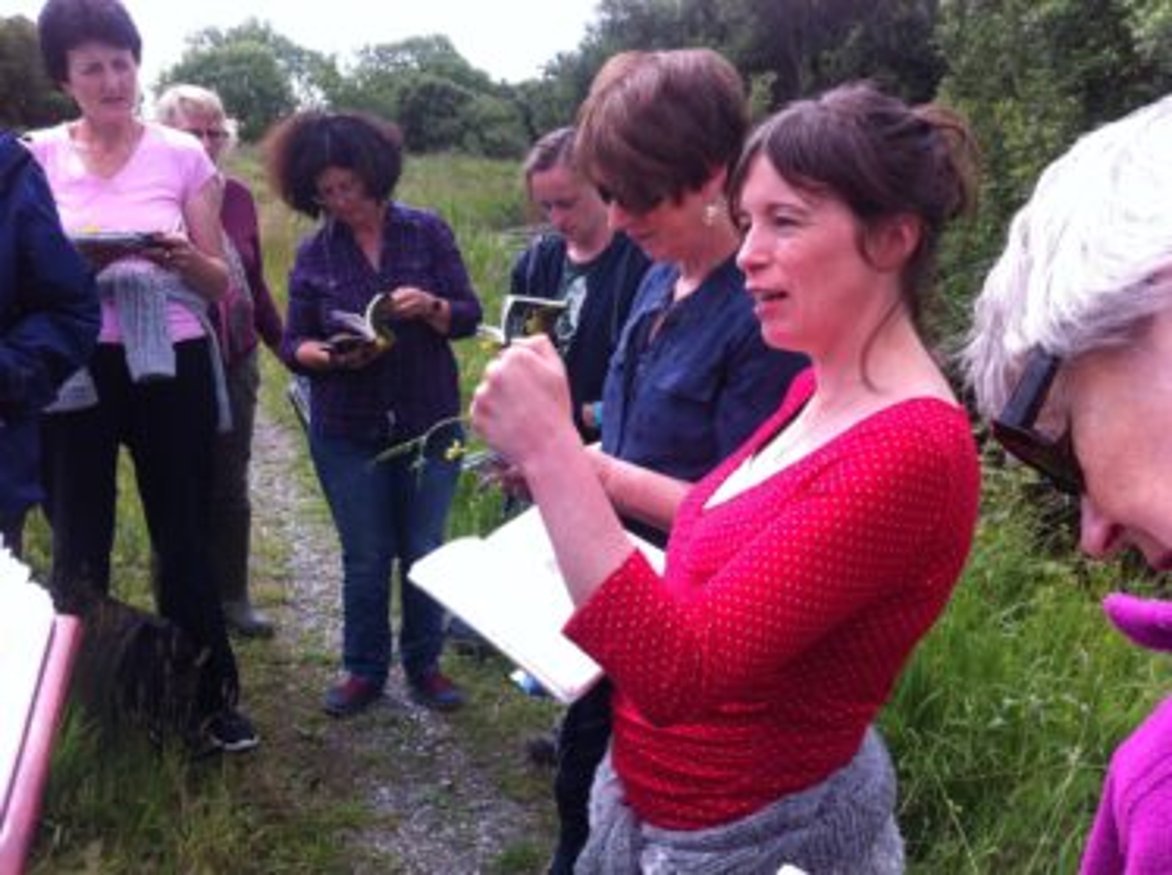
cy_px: 438
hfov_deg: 52.7
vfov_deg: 40.6
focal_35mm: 35
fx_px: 1183
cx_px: 586
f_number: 2.8
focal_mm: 3.85
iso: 80
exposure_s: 1/520
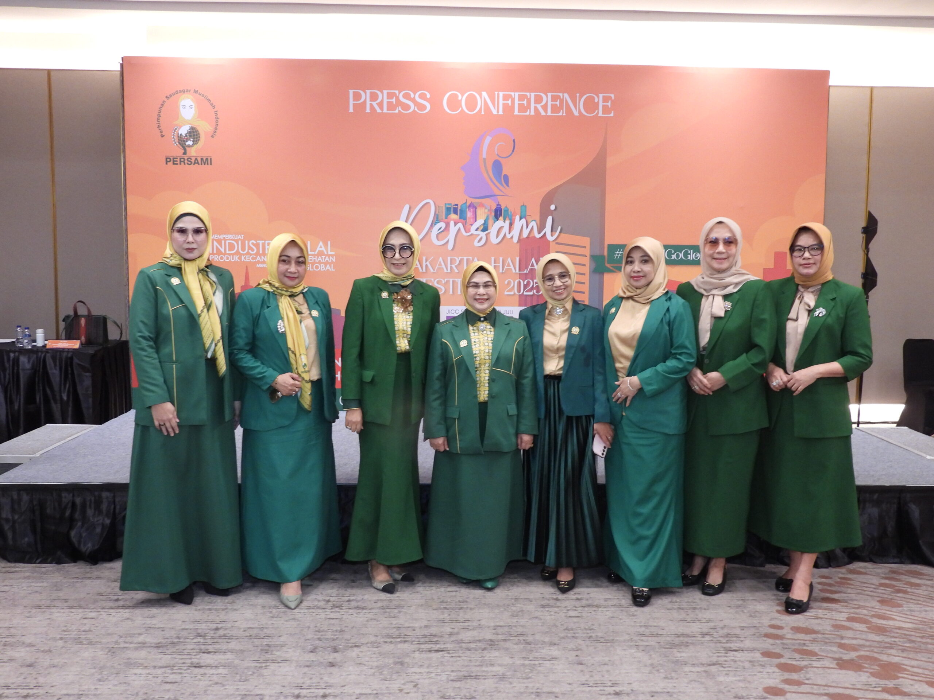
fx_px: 890
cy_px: 350
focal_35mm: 33
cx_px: 467
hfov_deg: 55.4
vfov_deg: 42.9
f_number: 3.2
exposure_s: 1/13
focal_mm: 5.9
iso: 400
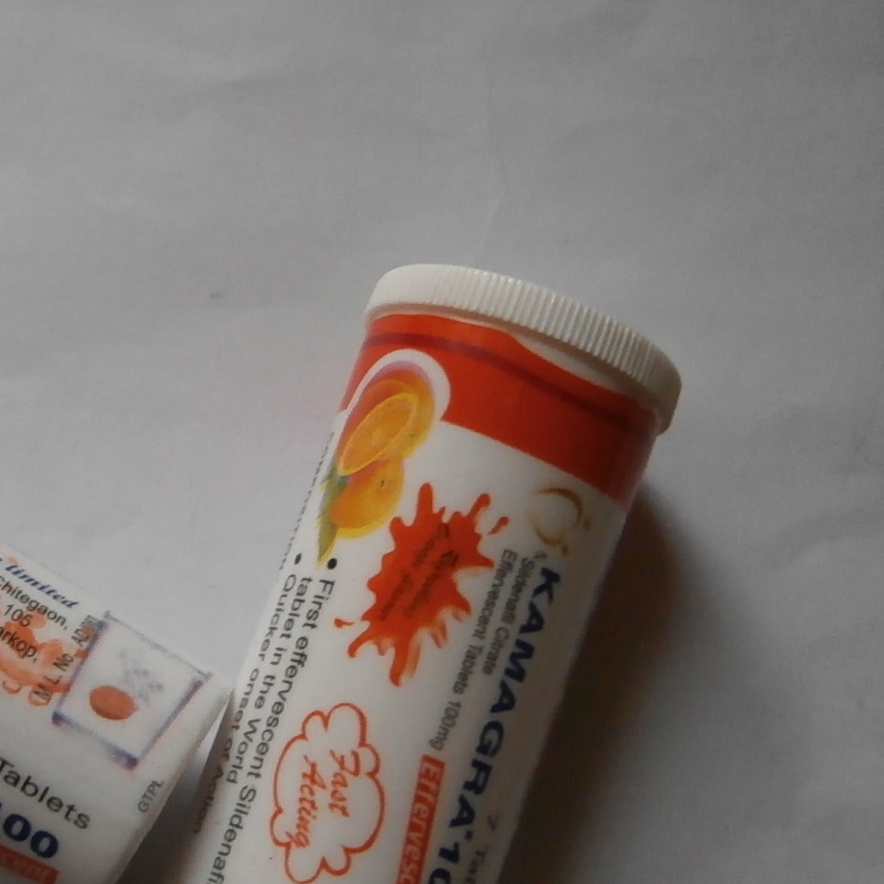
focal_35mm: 64
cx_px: 204
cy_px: 529
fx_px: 1849
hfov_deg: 26.5
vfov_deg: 26.8
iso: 200
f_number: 2.8
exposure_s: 1/25
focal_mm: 4.7
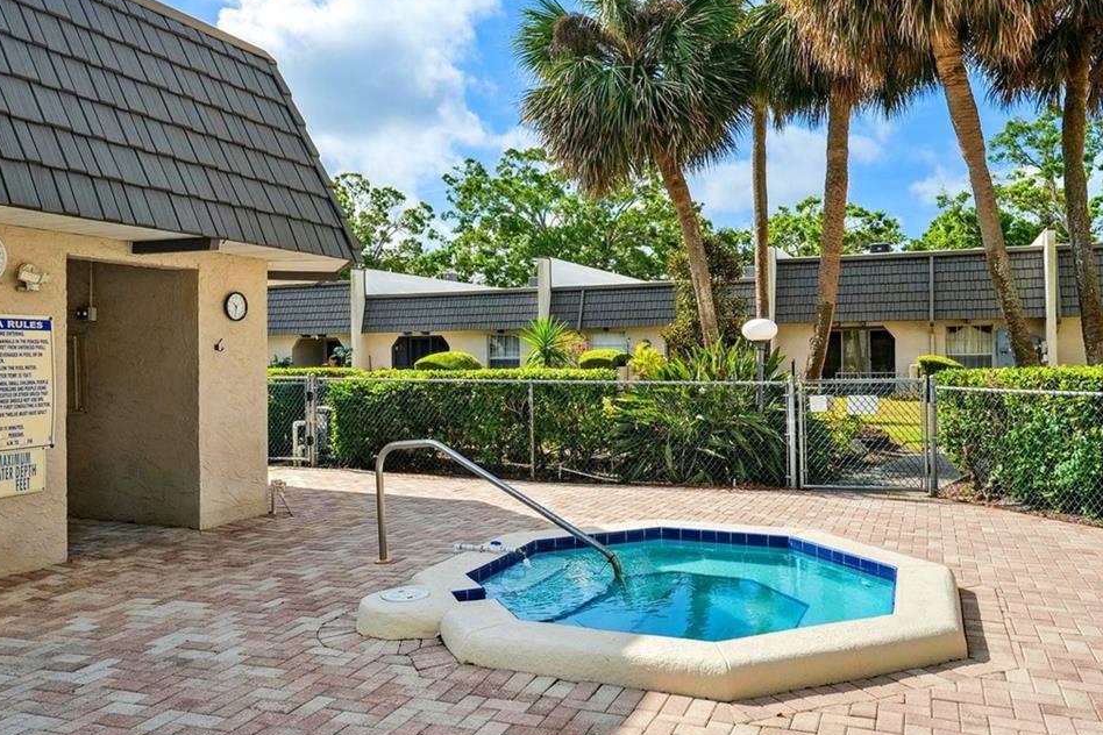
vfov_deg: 47.9
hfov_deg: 67.3
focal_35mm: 27
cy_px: 344
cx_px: 583
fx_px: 827
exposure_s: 1/640
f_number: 8
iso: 400
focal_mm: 16
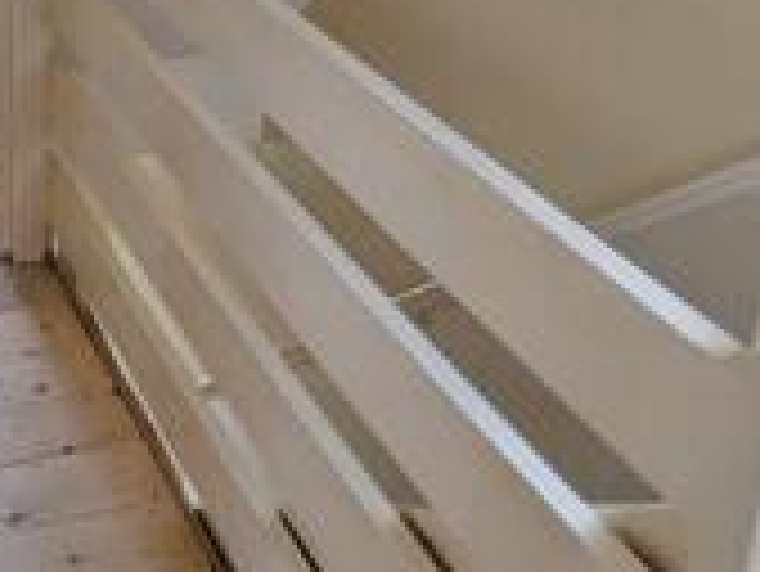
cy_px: -92
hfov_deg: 31.9
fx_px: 1208
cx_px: -20
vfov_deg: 24.4
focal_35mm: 55
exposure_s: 1/45.2
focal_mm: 2.35
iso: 49
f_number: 2.2
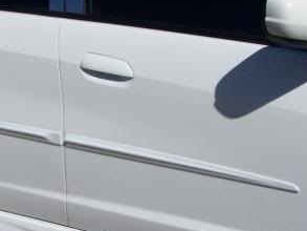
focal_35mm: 83
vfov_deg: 17.8
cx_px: 101
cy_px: 146
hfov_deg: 23.4
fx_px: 736
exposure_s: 1/1000
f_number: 5.6
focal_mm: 6.3
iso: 80
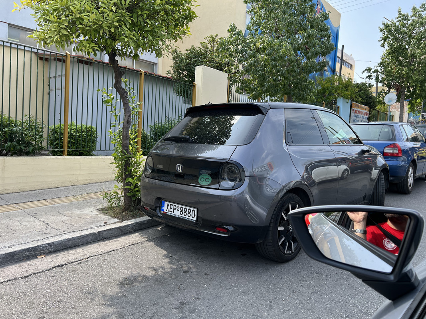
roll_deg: -3.8
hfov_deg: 67.3
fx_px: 320
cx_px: 213
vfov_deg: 53.1
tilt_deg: -4.4
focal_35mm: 26
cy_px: 160
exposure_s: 1/840
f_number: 1.5
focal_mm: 5.7
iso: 50
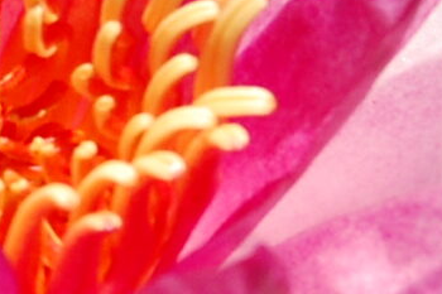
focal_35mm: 504
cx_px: -69
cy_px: 187
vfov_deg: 2.7
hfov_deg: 4.1
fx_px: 6185
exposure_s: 1/800
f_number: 14
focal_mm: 46
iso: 800
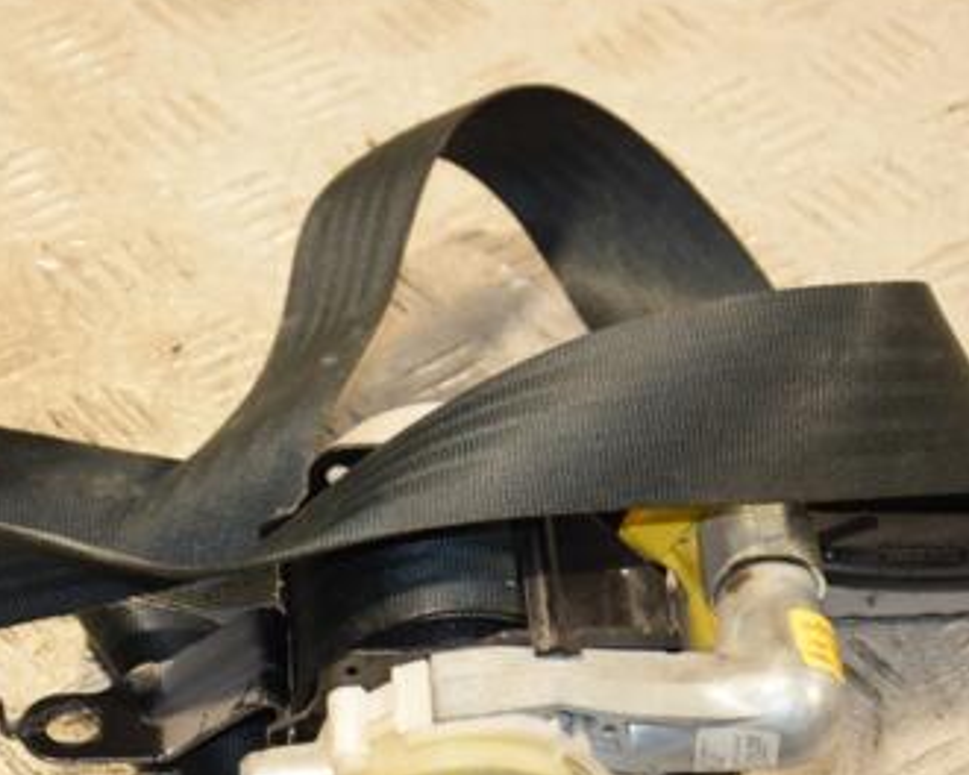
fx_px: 3671
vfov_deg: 12.0
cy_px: 499
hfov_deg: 15.0
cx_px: 396
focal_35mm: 128
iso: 800
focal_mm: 50
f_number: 5
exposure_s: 1/200
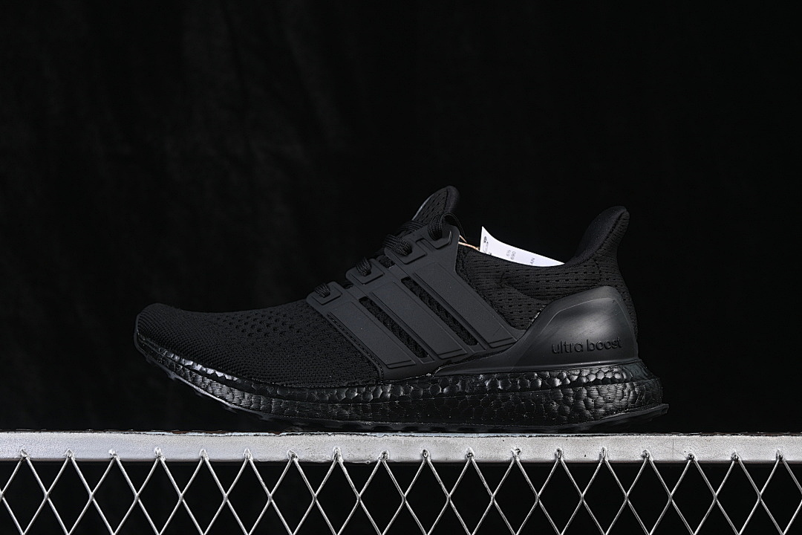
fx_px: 1671
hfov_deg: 27.0
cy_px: 268
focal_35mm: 75
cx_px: 401
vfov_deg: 18.2
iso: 160
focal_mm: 50
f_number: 6.3
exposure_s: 1/60
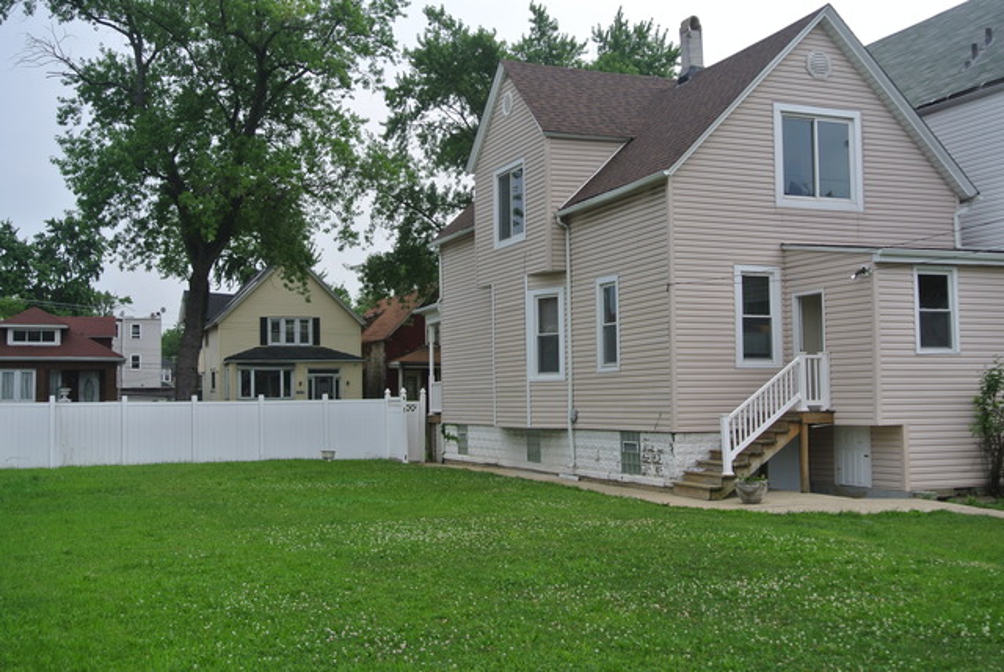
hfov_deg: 46.4
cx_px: 502
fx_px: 1172
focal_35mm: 42
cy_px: 336
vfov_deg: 32.0
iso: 100
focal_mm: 15.7
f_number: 4.5
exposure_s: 1/500
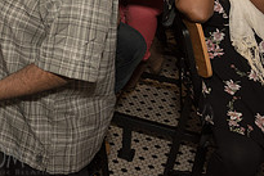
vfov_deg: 18.4
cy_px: -62
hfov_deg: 26.7
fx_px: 499
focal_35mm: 68
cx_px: -42
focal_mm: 24
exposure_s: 1/400
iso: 1250
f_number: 3.5
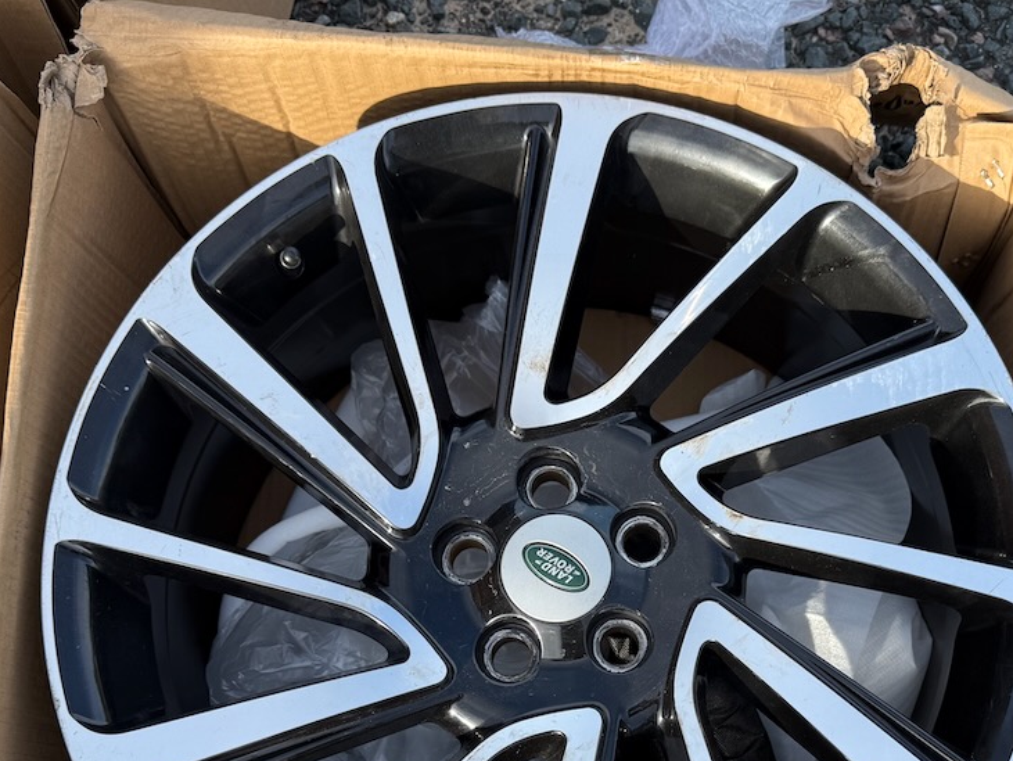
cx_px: 637
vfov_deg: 33.1
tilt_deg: -81.1
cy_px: 642
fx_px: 1230
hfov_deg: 44.4
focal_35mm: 42
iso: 80
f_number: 1.78
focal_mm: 6.76
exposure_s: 1/992
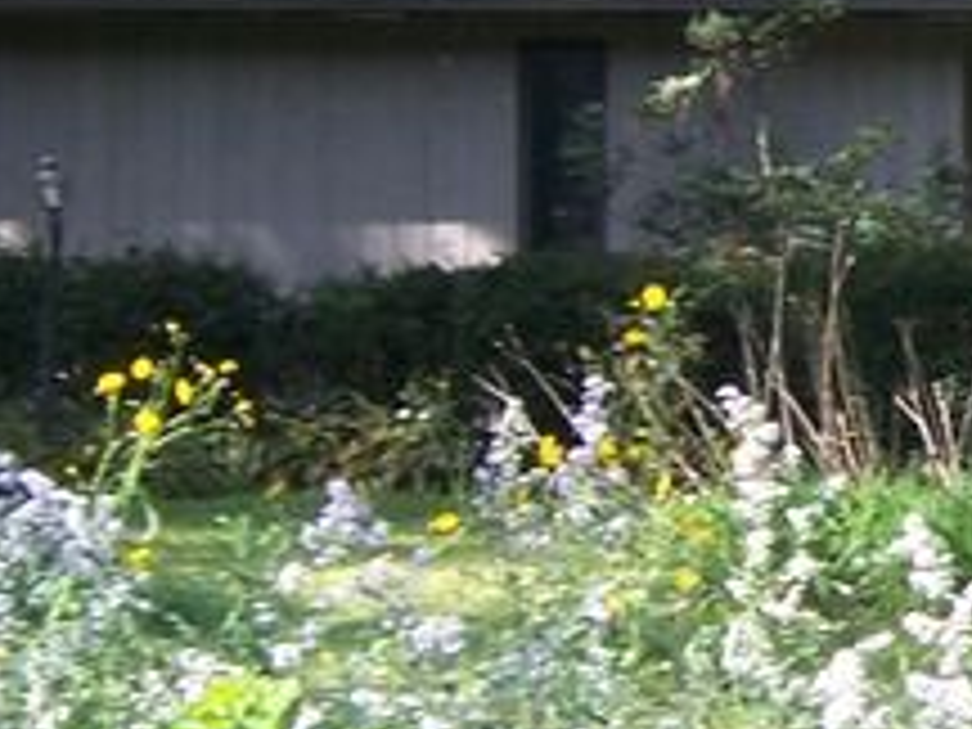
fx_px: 5504
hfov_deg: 9.8
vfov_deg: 7.6
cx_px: 1395
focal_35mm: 196
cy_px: 144
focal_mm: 11
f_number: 4
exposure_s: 1/125
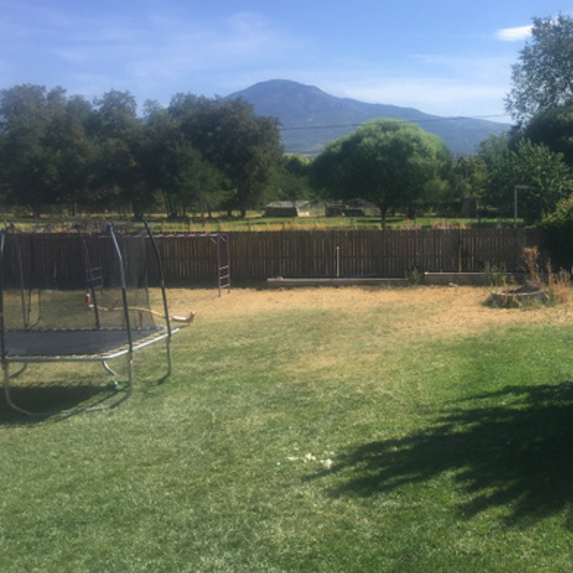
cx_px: 453
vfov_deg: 40.0
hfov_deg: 38.6
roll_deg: -1.3
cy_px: 286
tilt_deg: -7.1
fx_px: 787
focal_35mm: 42
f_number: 2.2
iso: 32
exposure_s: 1/1721
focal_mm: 4.15
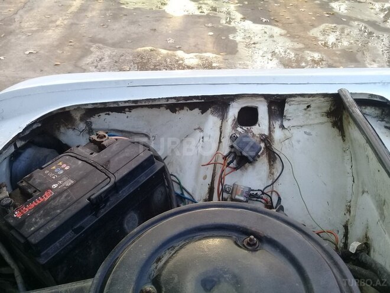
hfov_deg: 58.4
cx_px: 195
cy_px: 146
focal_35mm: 31
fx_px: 349
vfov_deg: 45.4
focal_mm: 3.3
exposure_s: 1/140
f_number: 2.2
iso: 50
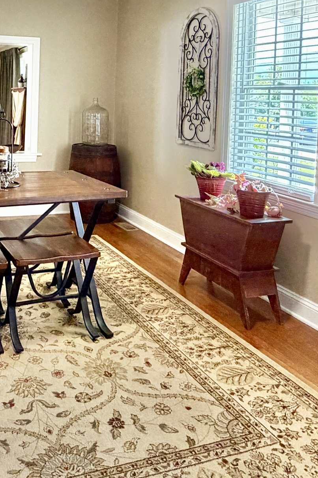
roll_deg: -1.9
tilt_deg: -0.5
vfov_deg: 49.3
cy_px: 105
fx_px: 490
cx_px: 51
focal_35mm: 37
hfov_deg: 34.5
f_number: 2.2
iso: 400
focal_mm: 2.22
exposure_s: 1/60
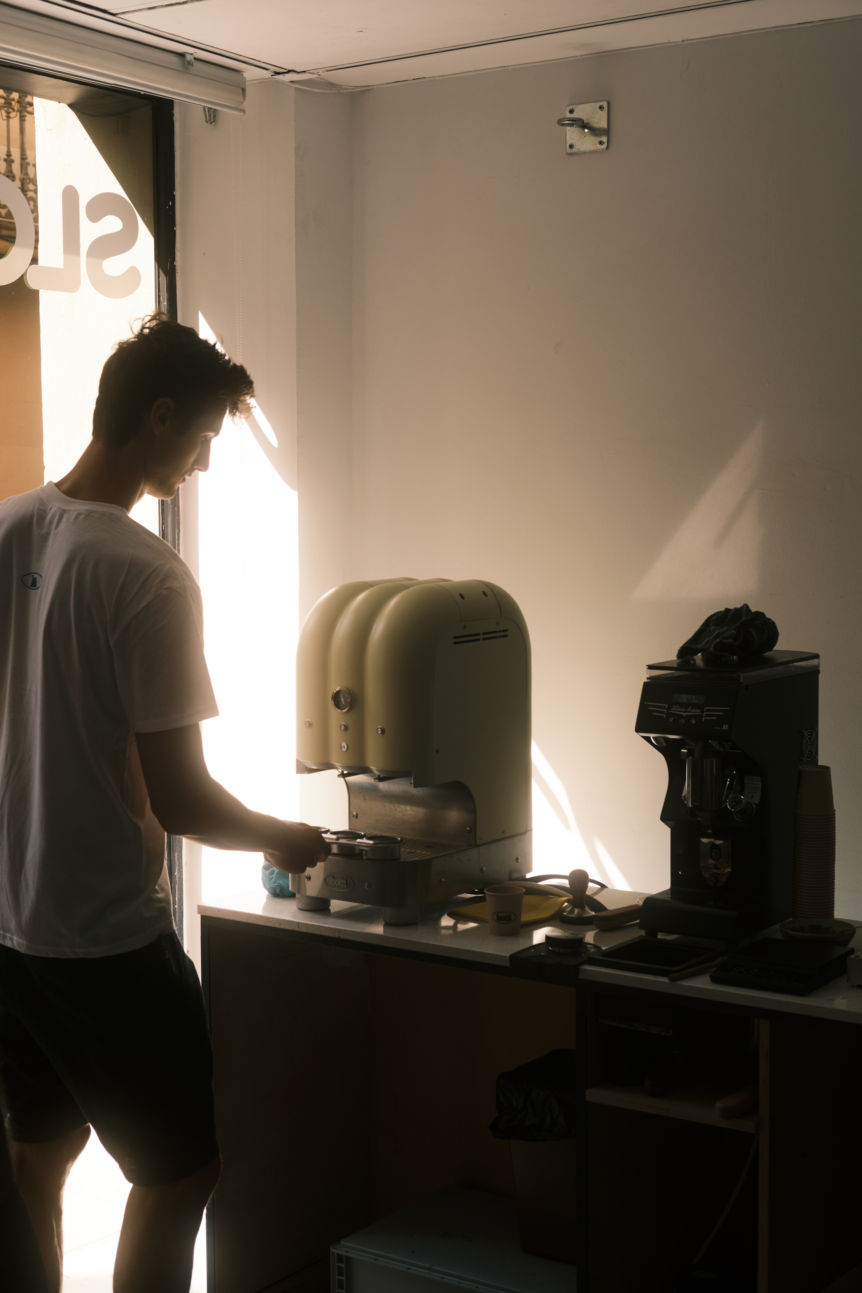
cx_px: 431
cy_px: 646
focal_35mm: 53
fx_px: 1904
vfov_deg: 37.5
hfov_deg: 25.5
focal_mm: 35
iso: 160
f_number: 5.6
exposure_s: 1/125
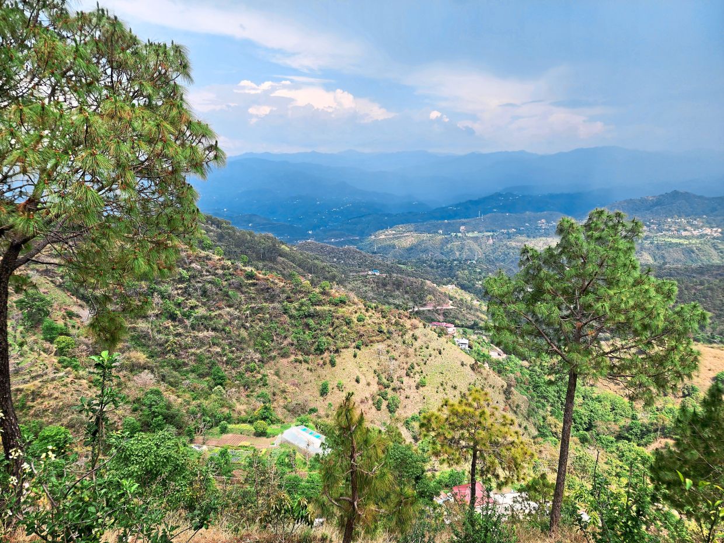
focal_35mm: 23
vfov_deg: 58.9
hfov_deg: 73.9
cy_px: 272
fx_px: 481
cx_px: 362
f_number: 1.8
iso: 12
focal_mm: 6.4
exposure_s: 1/463
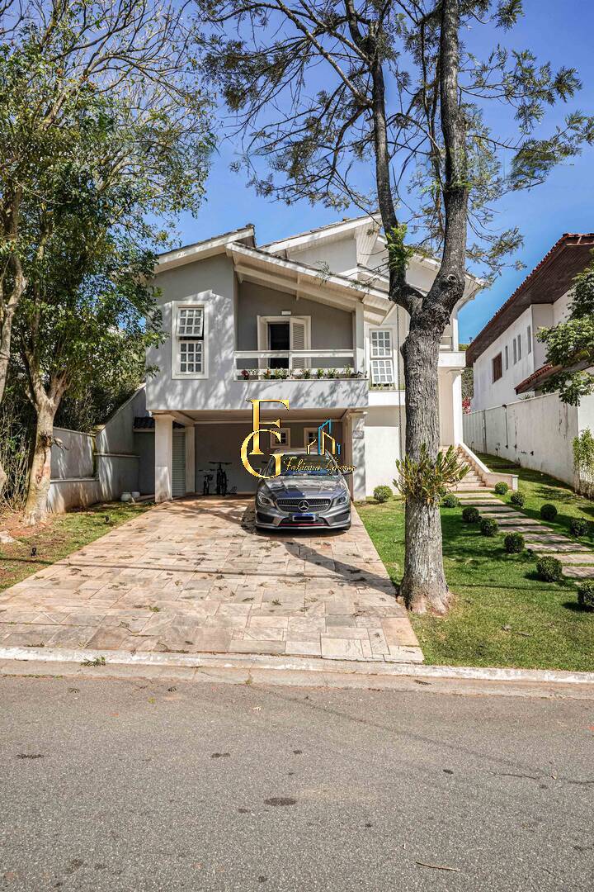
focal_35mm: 22
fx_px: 535
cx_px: 297
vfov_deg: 79.6
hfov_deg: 58.1
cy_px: 446
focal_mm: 14.4
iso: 50
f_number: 5.6
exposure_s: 1/160
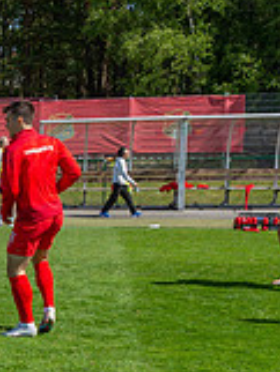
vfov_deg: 22.6
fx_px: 926
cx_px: -229
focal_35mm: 86
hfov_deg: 14.9
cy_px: 274
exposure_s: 1/800
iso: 100
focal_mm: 24
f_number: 4
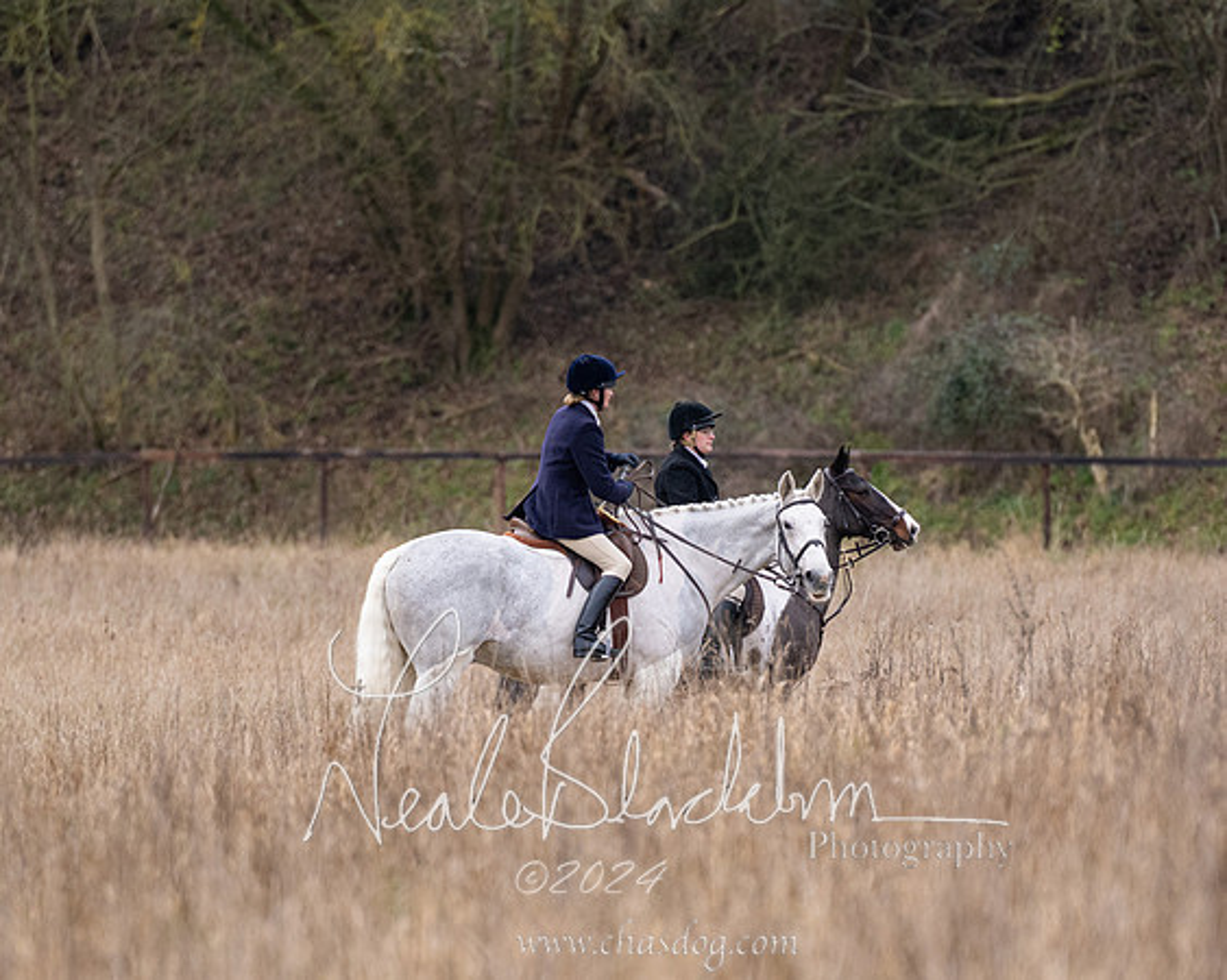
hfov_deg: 3.8
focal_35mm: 507
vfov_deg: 3.1
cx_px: 766
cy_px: 725
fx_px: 18407
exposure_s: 1/1000
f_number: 4
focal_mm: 280
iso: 800
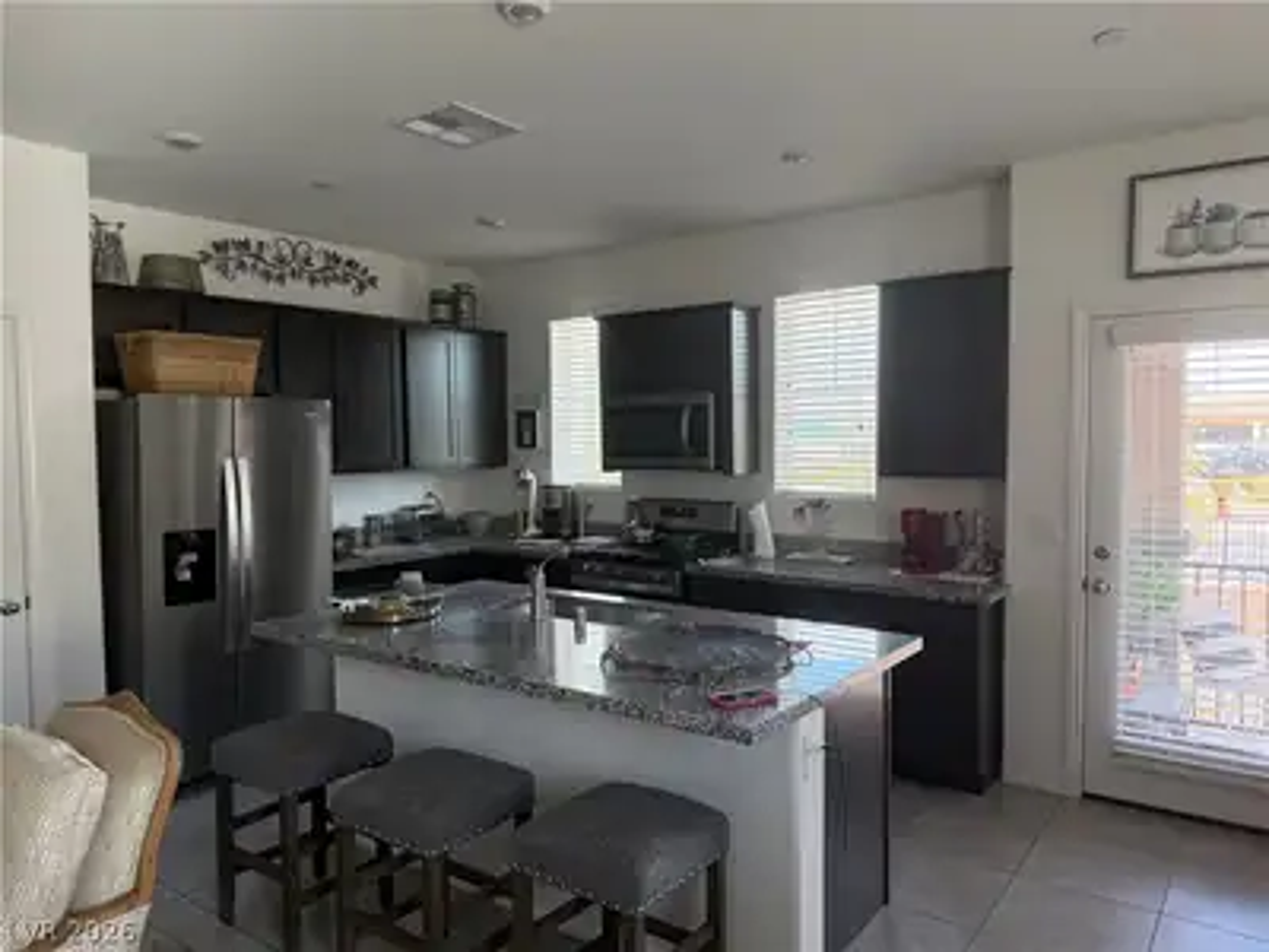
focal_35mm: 24
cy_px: 476
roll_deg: +1.2
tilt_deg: -3.2
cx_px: 634
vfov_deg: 56.8
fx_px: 880
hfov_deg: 71.6
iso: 200
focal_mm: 6.76
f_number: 1.78
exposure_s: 1/194
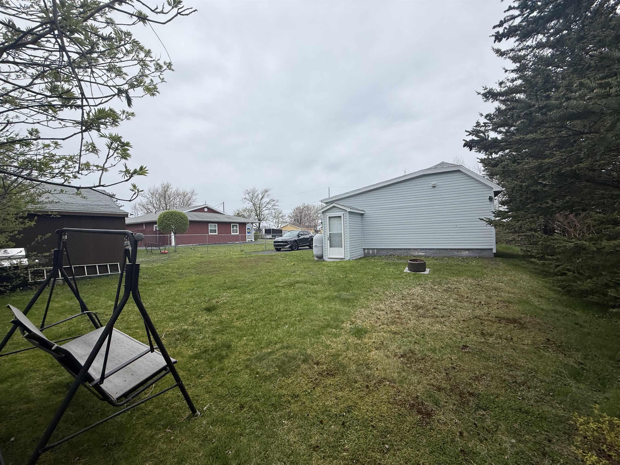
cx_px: 310
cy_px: 232
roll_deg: +0.9
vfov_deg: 85.7
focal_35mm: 14
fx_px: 251
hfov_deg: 102.1
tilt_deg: +1.0
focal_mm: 2.22
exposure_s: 1/468
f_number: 2.2
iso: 50
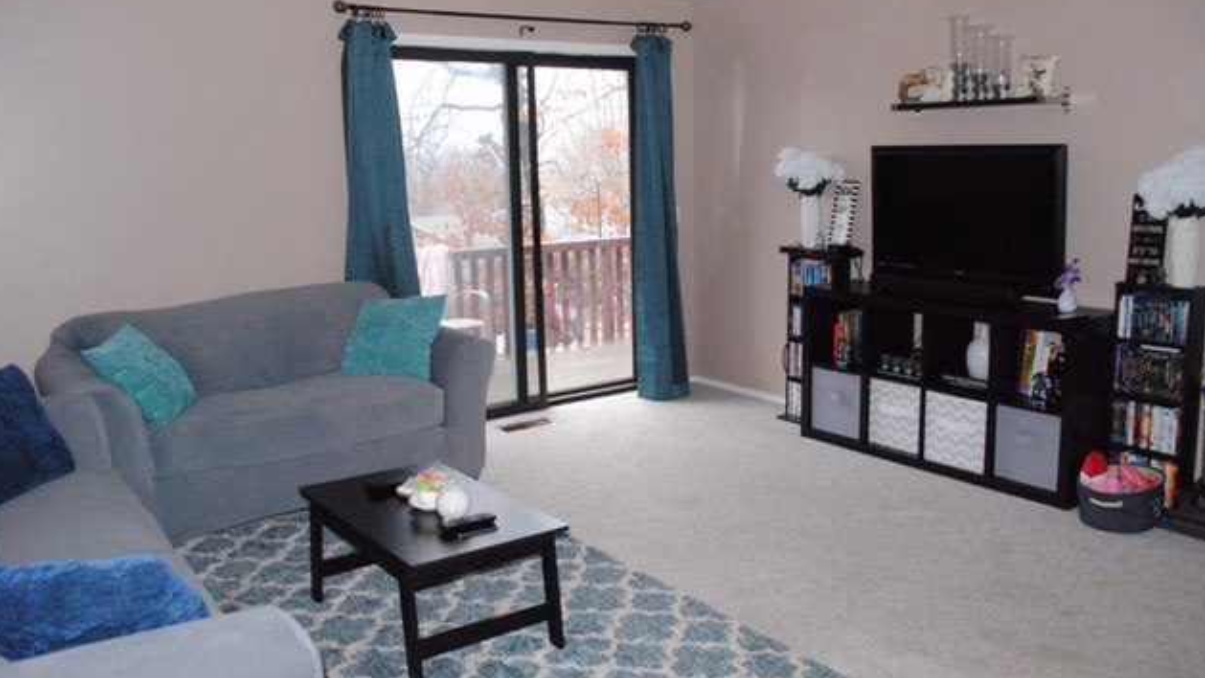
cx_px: 602
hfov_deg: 61.0
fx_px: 1023
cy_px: 295
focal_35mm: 32
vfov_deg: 36.6
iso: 1600
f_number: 5.6
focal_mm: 20
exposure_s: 1/60
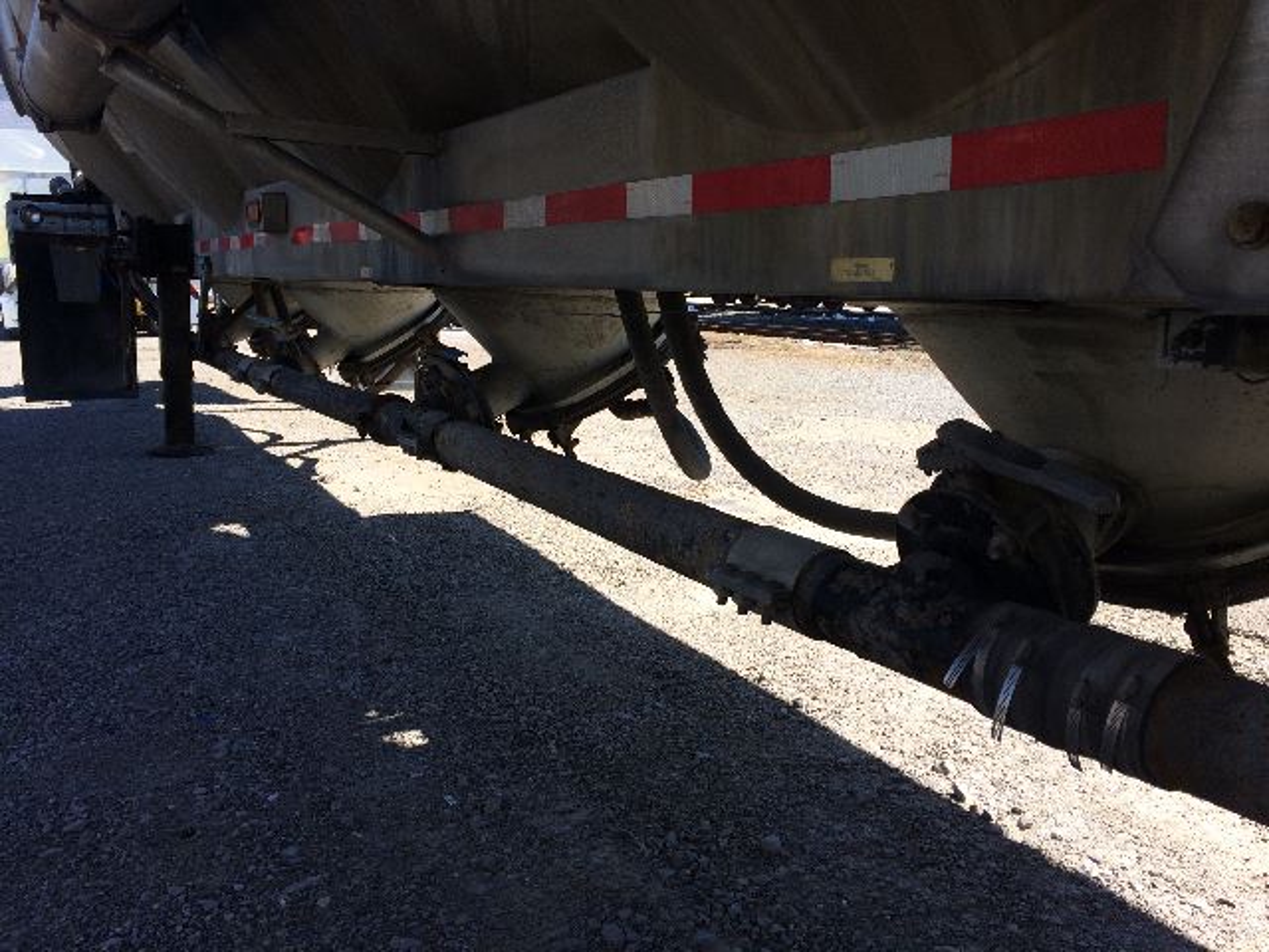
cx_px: 634
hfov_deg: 61.7
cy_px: 476
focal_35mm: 29
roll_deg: +0.7
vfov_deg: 48.2
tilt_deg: -10.7
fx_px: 1063
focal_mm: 4.15
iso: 32
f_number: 2.2
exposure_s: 1/912
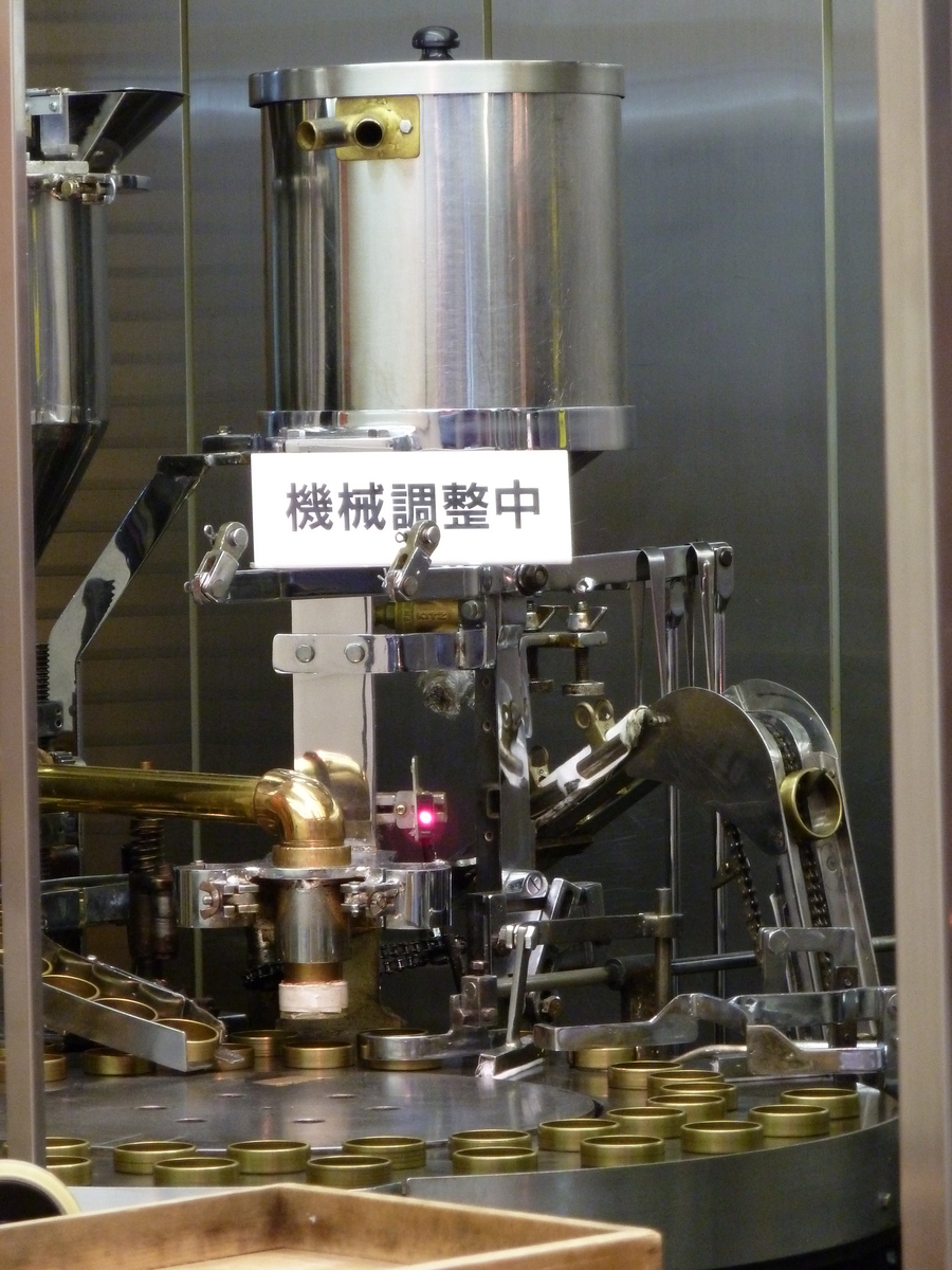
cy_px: 635
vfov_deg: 11.7
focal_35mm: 169
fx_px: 6197
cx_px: 476
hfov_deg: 8.8
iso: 400
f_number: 4.5
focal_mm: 27.8
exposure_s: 1/30
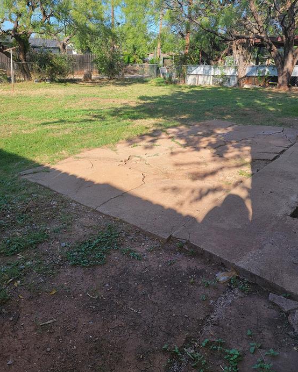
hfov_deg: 54.9
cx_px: 145
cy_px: 171
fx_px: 287
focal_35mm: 26
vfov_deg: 65.9
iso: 16
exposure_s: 1/368
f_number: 1.8
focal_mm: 6.7
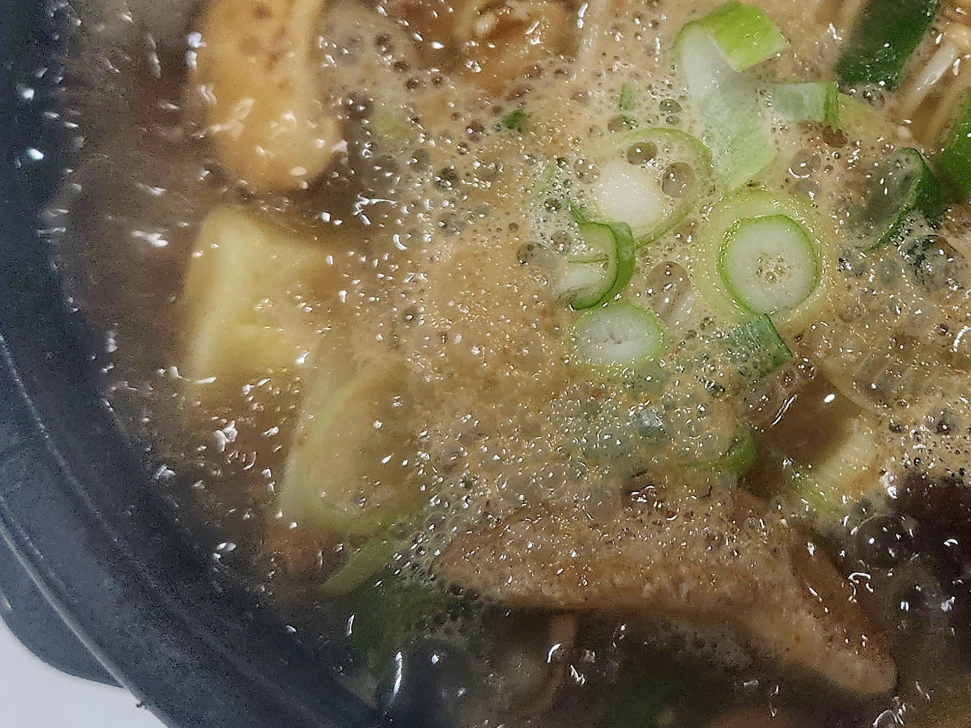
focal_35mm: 54
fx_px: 1515
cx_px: 698
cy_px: 177
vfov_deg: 26.7
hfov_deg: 35.0
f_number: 1.8
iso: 500
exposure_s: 1/120
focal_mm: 5.4
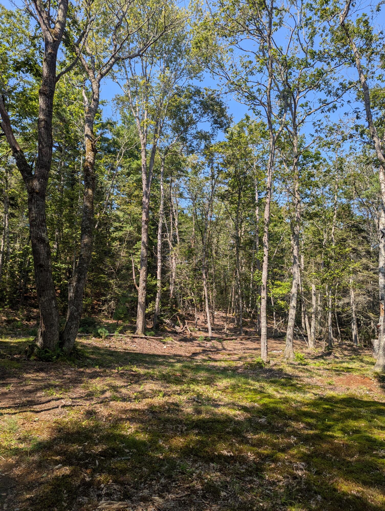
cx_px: 192
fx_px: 355
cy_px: 256
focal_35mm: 24
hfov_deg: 56.9
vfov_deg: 71.5
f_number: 1.85
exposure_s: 1/920
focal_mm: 6.81
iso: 44
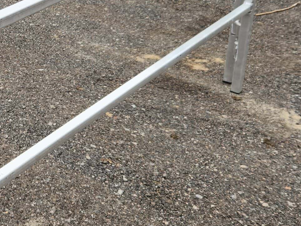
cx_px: 5
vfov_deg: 23.6
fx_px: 530
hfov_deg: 29.7
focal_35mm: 61
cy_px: 34
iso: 20
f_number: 1.8
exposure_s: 1/327
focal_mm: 5.4
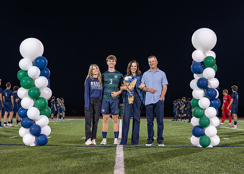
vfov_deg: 22.5
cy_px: 100
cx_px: 124
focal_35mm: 63
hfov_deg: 31.2
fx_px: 436
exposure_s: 1/500
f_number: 2
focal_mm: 50
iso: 1250
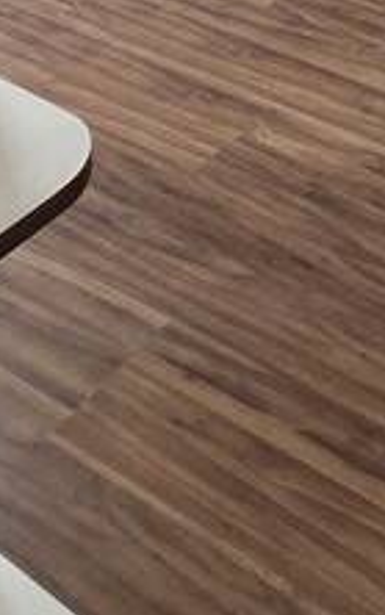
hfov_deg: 17.5
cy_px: -659
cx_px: 579
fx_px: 1123
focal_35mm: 67
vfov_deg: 18.2
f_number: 2.2
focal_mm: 2.2
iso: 160
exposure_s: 1/120
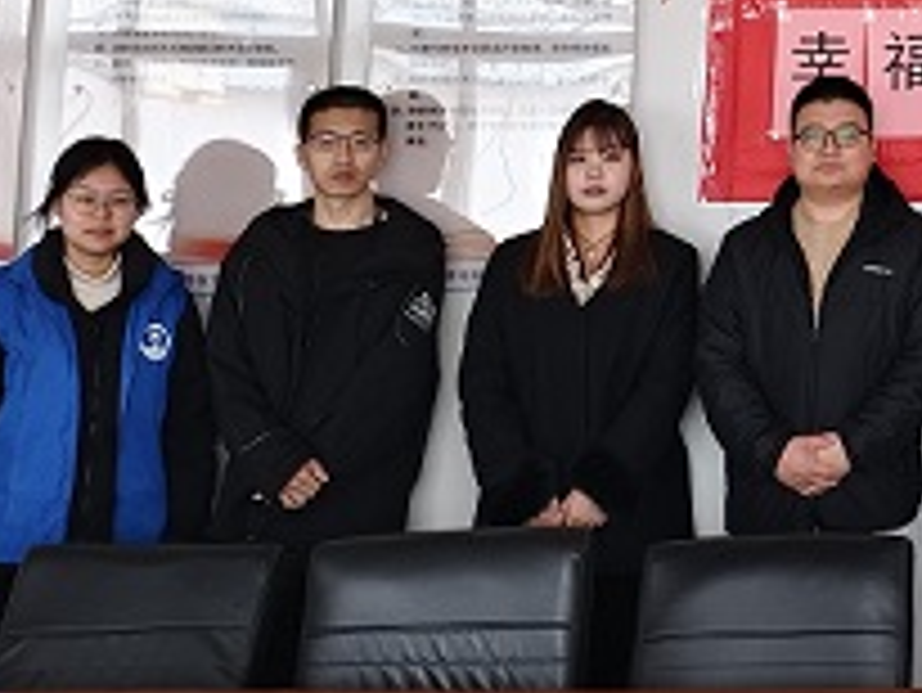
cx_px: 1223
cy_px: -171
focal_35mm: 83
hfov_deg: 21.2
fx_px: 2212
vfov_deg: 16.9
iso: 237
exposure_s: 1/100
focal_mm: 6.45
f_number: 1.68
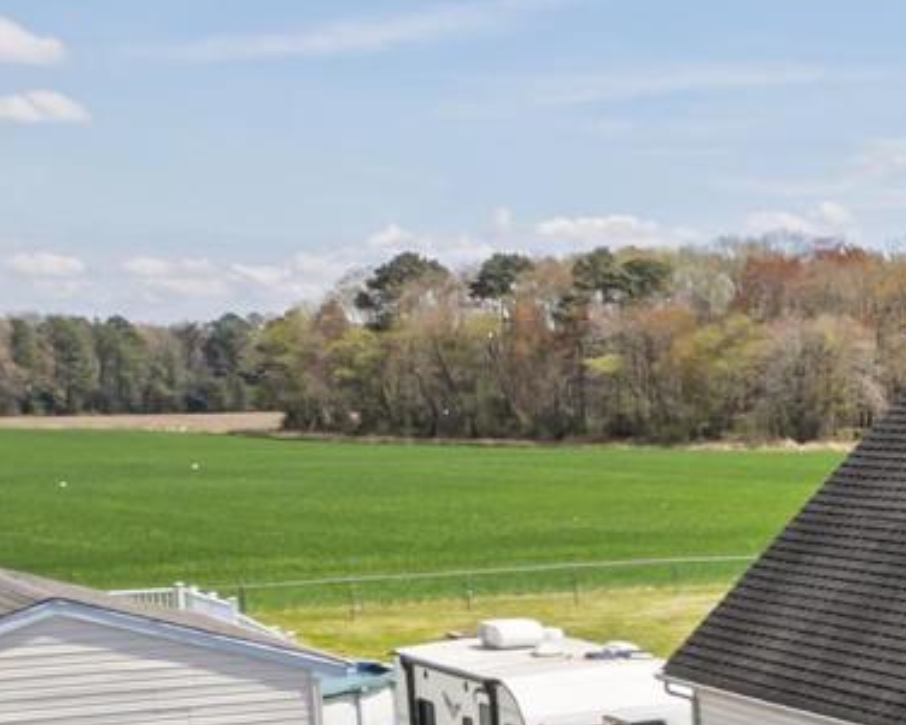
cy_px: 666
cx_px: 1557
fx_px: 2119
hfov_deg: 19.2
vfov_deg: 19.1
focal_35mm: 79
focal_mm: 8.38
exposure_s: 1/2000
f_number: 2.8
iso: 100
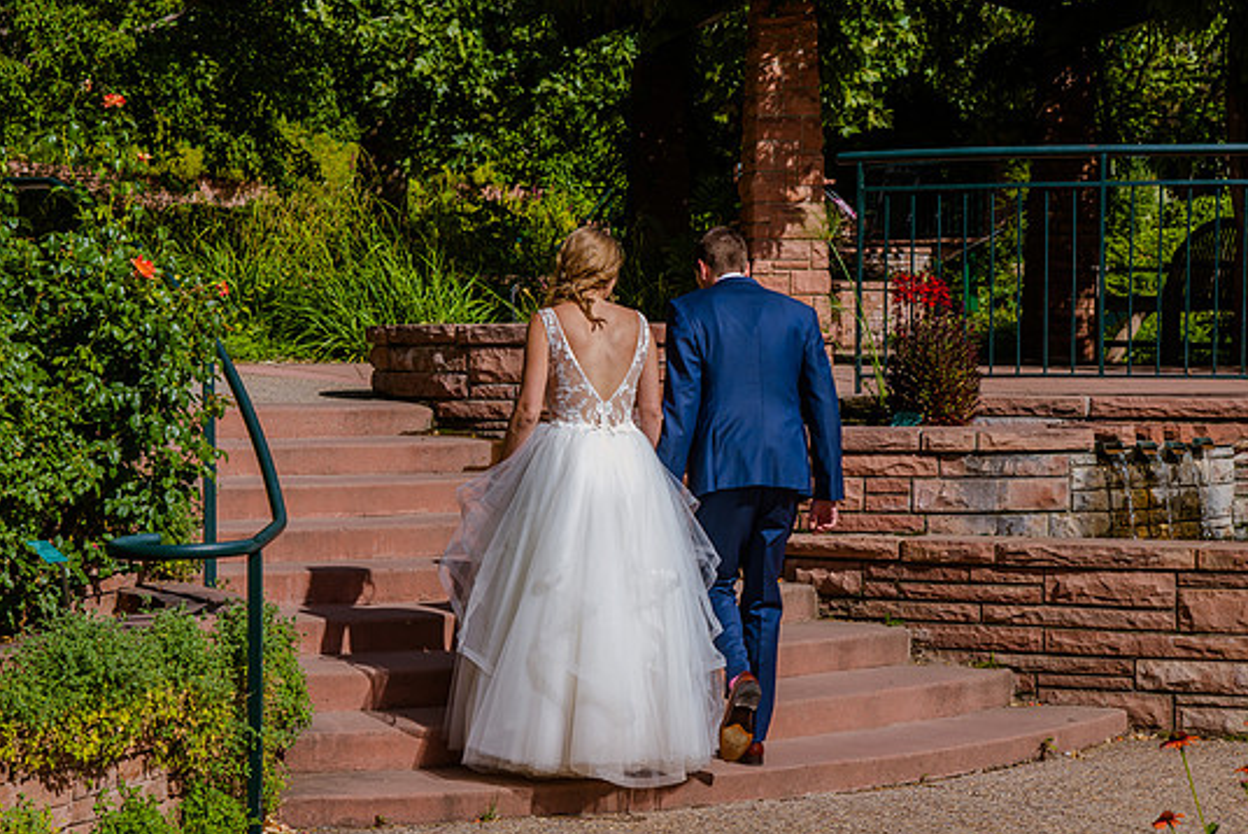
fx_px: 3052
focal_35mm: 88
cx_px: 567
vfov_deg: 15.5
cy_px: 379
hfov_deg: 23.1
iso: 200
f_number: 8
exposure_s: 1/320
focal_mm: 70
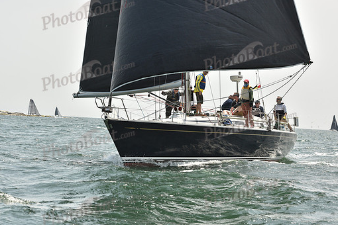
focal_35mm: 108
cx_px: 170
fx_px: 1014
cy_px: 99
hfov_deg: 18.9
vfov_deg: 12.7
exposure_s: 1/1600
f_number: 7.1
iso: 400
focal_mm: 95
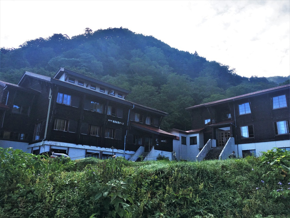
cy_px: 109
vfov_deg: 48.2
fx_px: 243
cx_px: 145
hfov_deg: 61.7
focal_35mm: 29
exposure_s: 1/1350
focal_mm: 4.15
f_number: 2.2
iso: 25
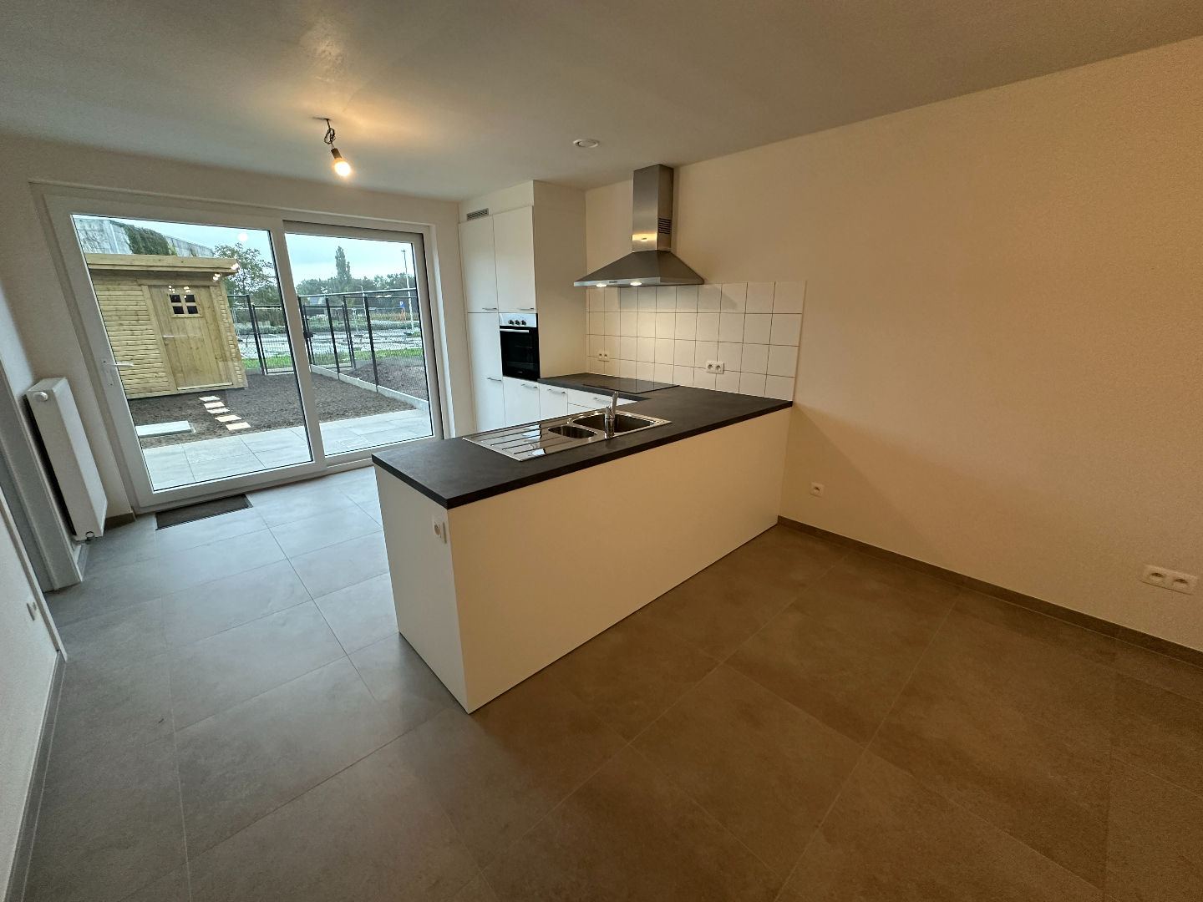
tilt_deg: -16.4
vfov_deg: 85.7
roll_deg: +0.1
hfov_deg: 102.1
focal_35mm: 14
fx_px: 487
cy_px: 451
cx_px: 602
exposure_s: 1/100
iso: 250
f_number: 2.2
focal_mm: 2.22
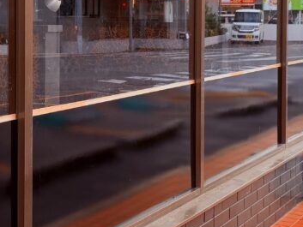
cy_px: 44
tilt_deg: -1.1
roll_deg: -0.3
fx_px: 762
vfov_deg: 16.8
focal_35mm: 87
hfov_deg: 22.4
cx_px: 96
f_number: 1.78
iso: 100
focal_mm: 6.76
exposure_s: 1/332
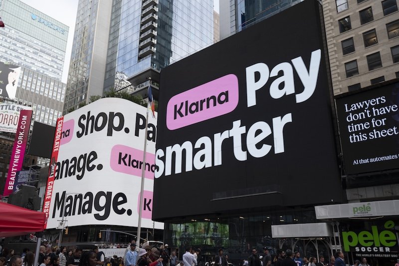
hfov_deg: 58.7
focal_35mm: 32
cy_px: 133
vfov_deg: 41.1
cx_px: 200
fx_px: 355
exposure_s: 1/500
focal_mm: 32
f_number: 5.6
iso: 400
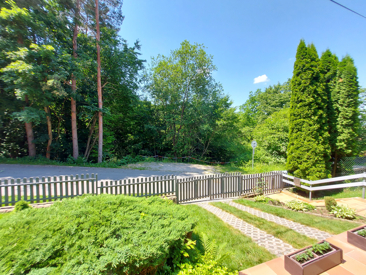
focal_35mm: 13
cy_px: 138
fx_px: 137
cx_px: 183
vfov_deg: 89.9
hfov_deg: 106.2
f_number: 2.2
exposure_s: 1/319
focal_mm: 1.74
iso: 50
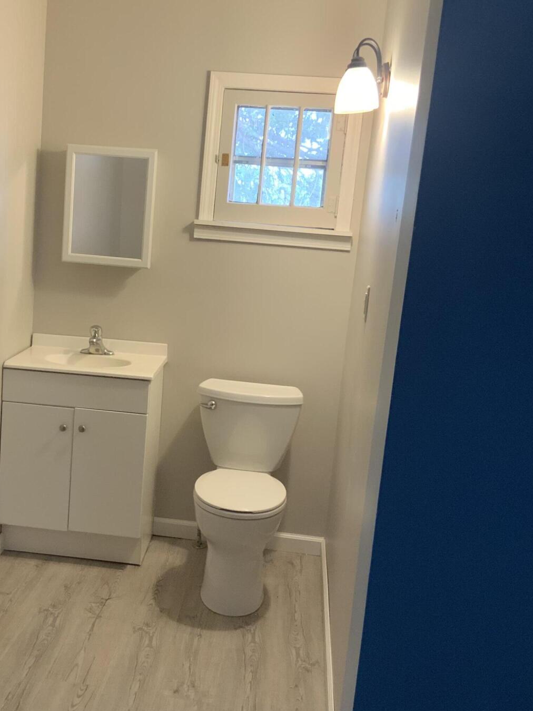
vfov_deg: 43.8
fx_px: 883
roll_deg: -3.7
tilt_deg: -10.5
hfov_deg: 33.2
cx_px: 159
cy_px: 350
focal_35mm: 43
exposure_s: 1/60
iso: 125
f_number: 1.8
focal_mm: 3
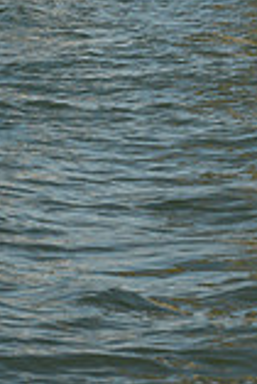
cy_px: -323
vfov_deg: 7.7
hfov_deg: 5.3
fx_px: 2767
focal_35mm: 259
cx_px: 158
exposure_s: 1/1000
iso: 320
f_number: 10
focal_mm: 70
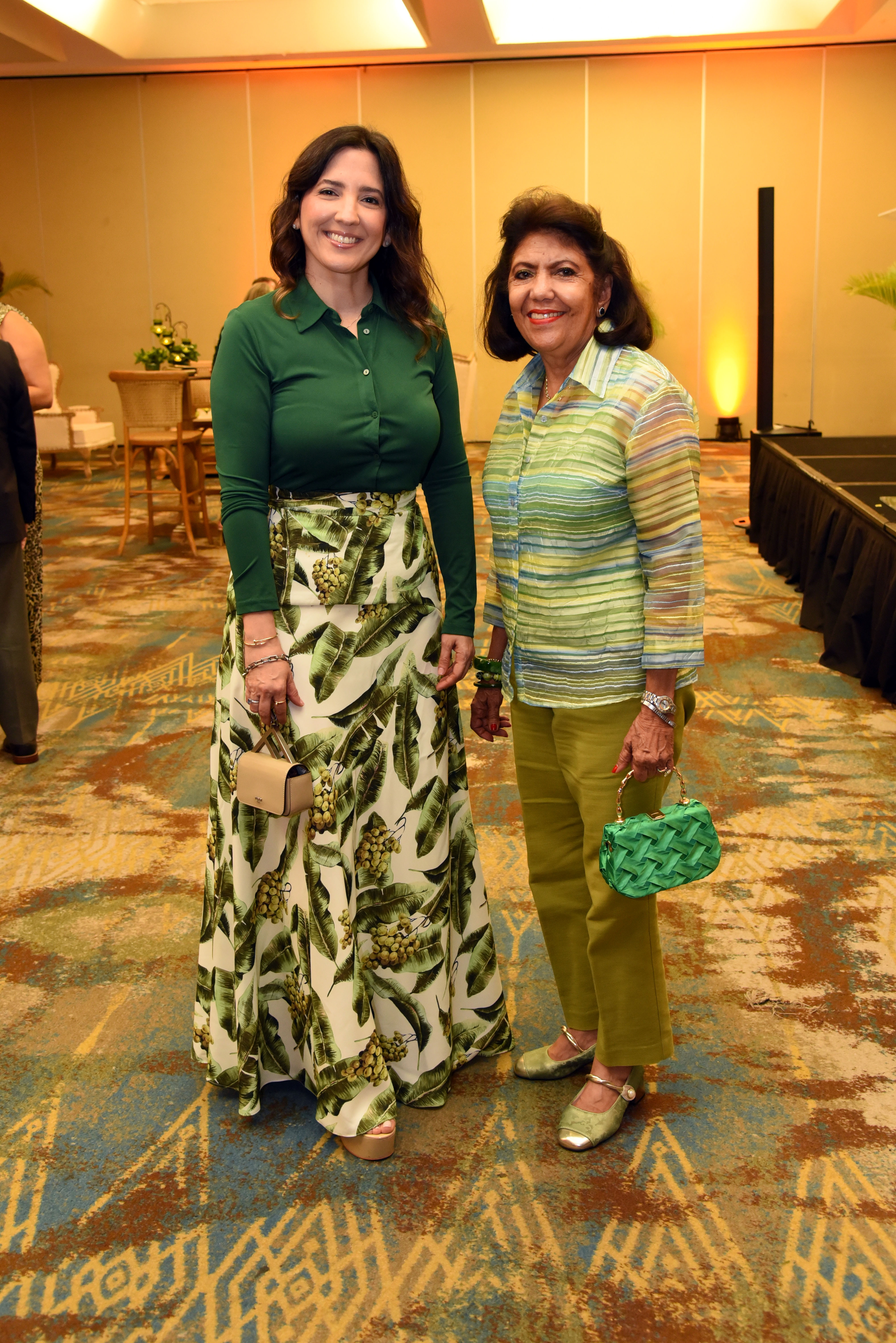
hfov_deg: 41.1
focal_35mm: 32
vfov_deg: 58.7
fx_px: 1193
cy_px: 672
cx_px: 448
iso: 2500
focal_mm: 32
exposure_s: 1/60
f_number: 5
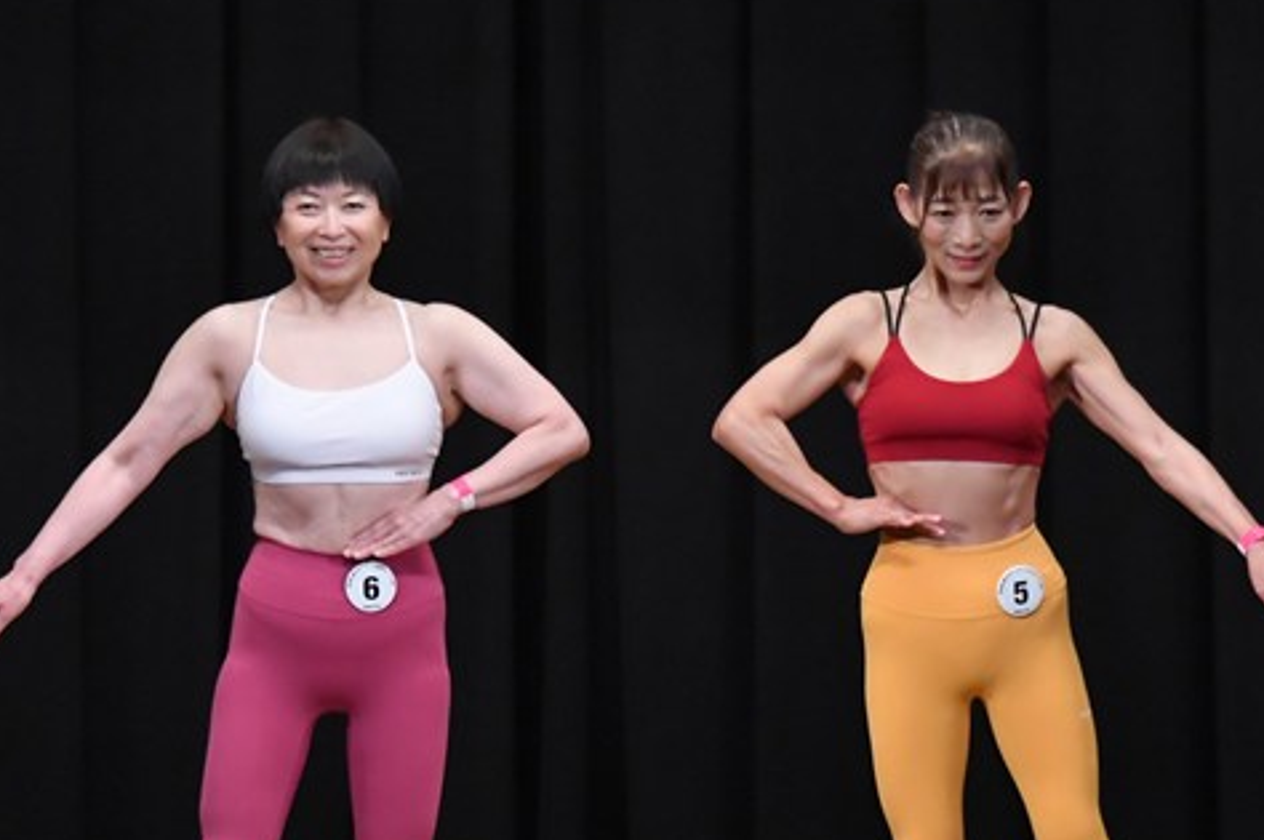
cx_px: 671
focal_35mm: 368
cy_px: 669
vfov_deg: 3.7
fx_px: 12907
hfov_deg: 5.6
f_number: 5.6
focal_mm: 150
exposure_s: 1/400
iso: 5000
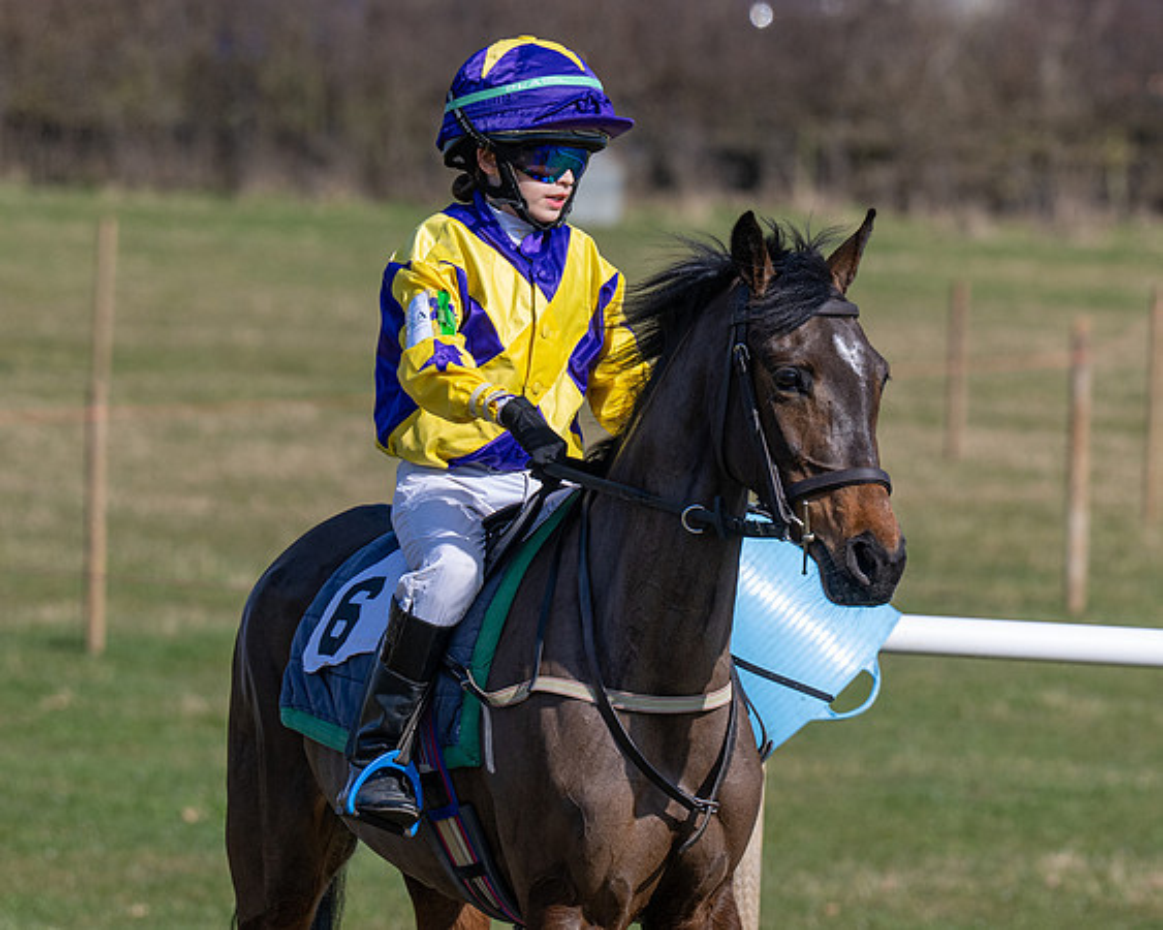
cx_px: 797
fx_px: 12285
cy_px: 423
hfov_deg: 5.4
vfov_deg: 4.3
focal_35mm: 357
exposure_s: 1/1600
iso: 200
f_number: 5
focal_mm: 185
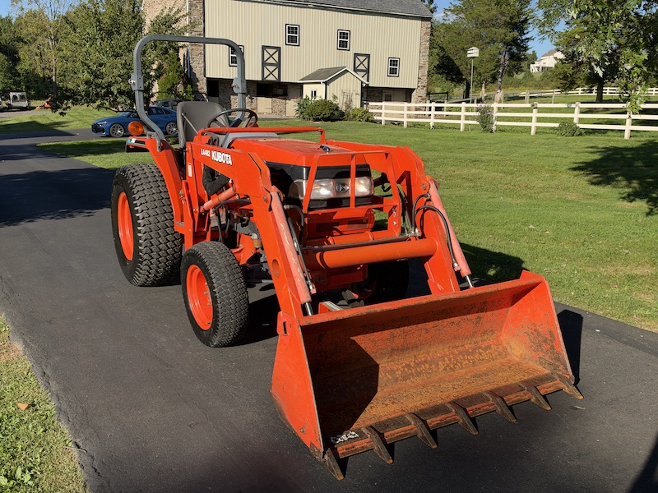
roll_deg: -1.9
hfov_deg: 55.4
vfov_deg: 42.9
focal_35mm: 33
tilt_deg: -12.1
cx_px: 329
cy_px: 246
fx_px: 627
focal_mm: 6.93
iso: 64
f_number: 1.8
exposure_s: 1/2342
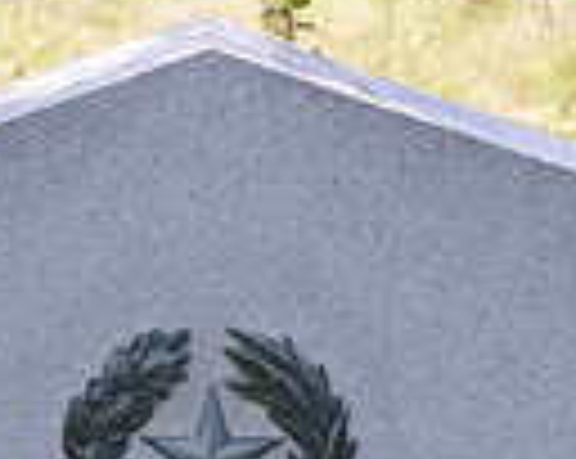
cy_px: 832
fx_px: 3798
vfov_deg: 6.7
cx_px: 306
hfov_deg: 8.7
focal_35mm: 223
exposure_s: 1/160
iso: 200
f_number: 6.3
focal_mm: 35
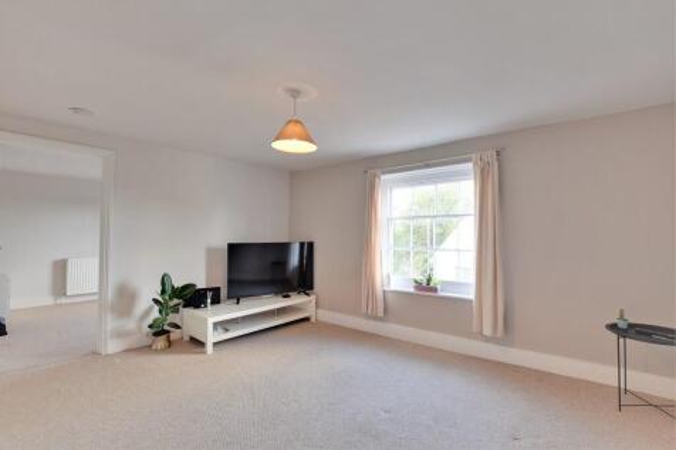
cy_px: 225
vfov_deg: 77.3
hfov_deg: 100.4
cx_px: 338
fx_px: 282
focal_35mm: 15
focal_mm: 10
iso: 100
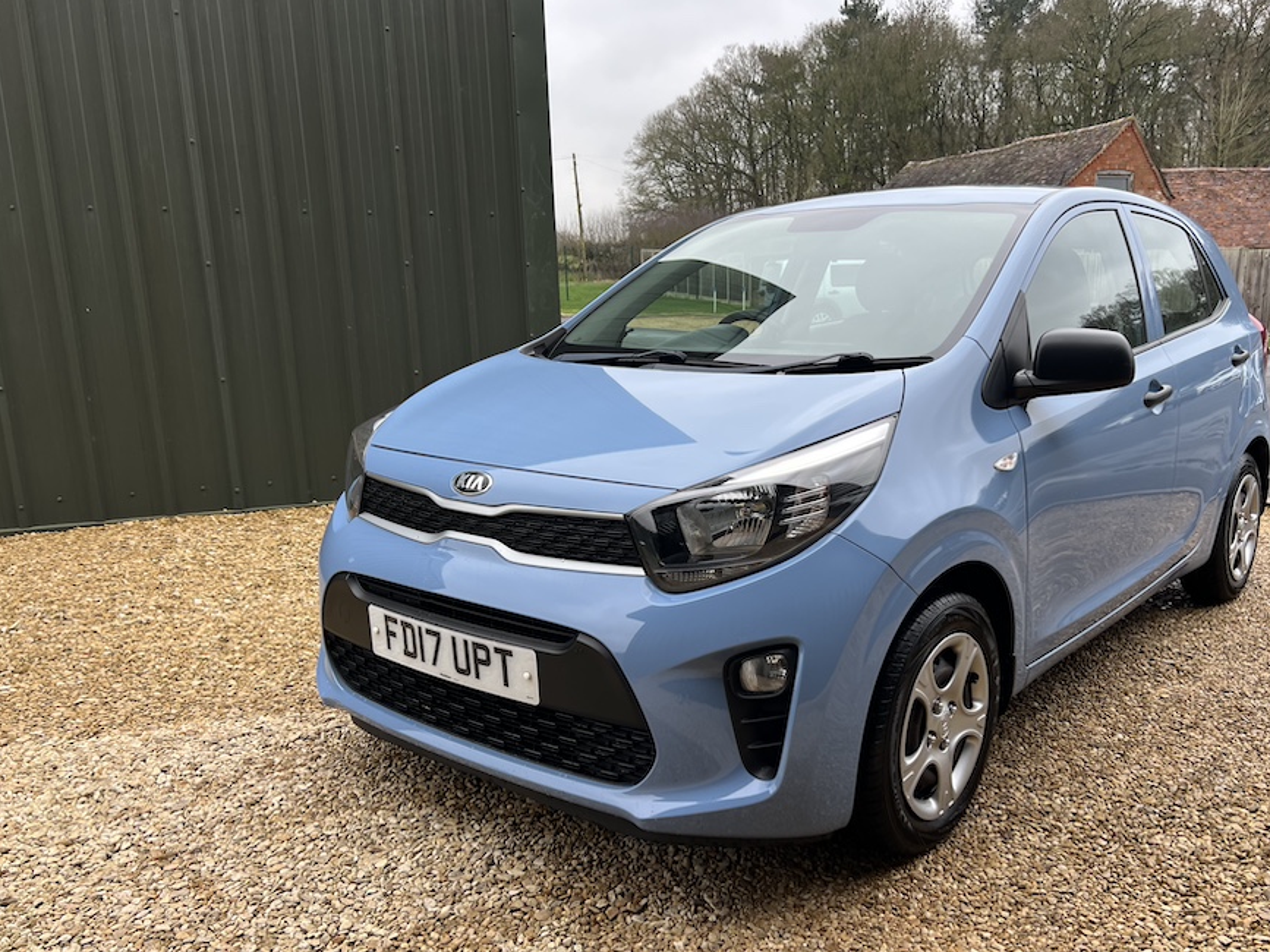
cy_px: 538
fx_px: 1100
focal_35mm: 30
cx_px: 724
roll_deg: +1.1
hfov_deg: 59.7
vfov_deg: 46.7
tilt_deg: -16.5
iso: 40
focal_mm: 5.7
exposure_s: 1/121
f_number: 1.5
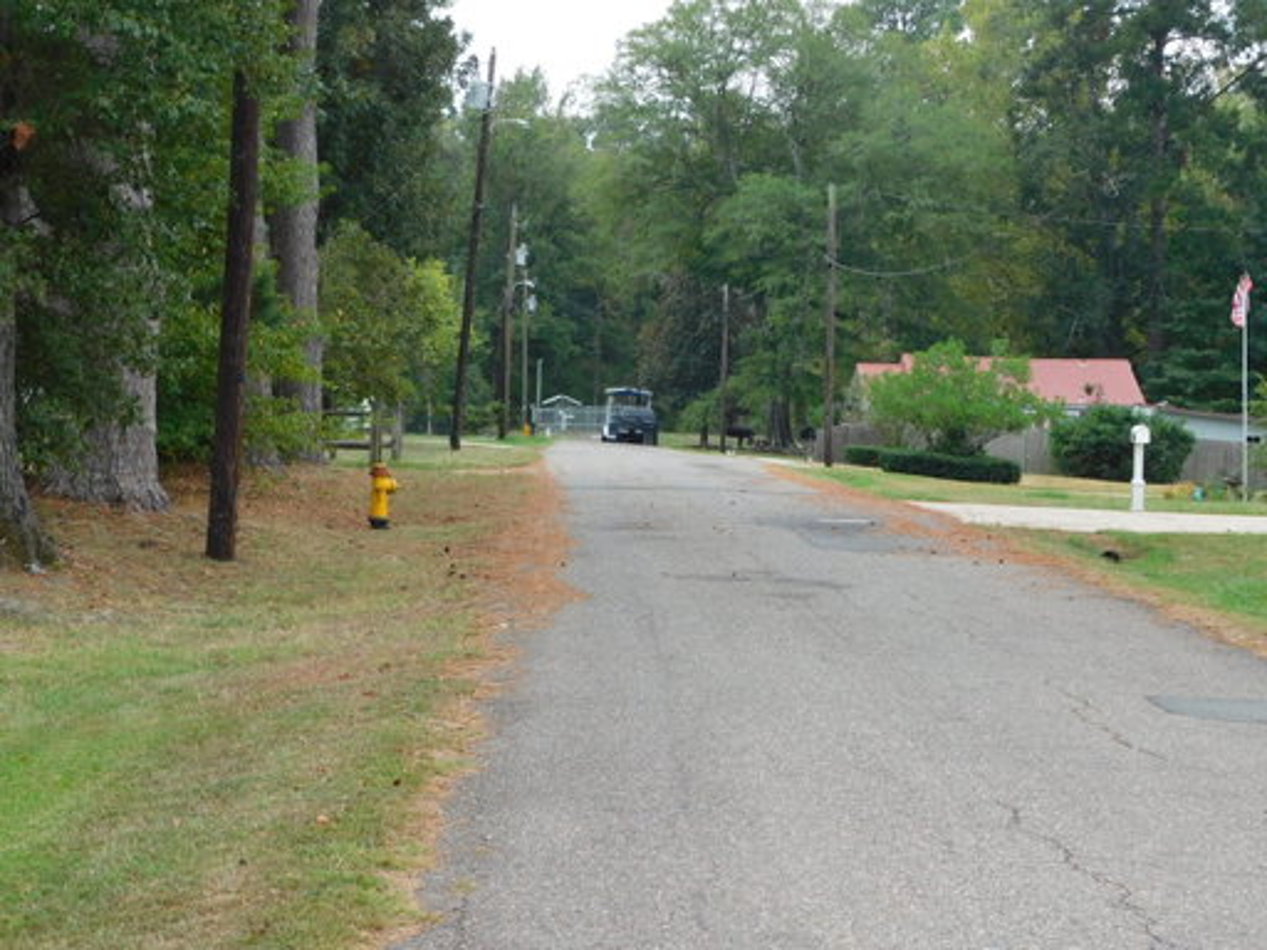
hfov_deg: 27.4
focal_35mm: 71
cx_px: 634
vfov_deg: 20.7
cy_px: 475
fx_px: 2599
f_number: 4.3
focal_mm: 12.6
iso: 125
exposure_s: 1/200
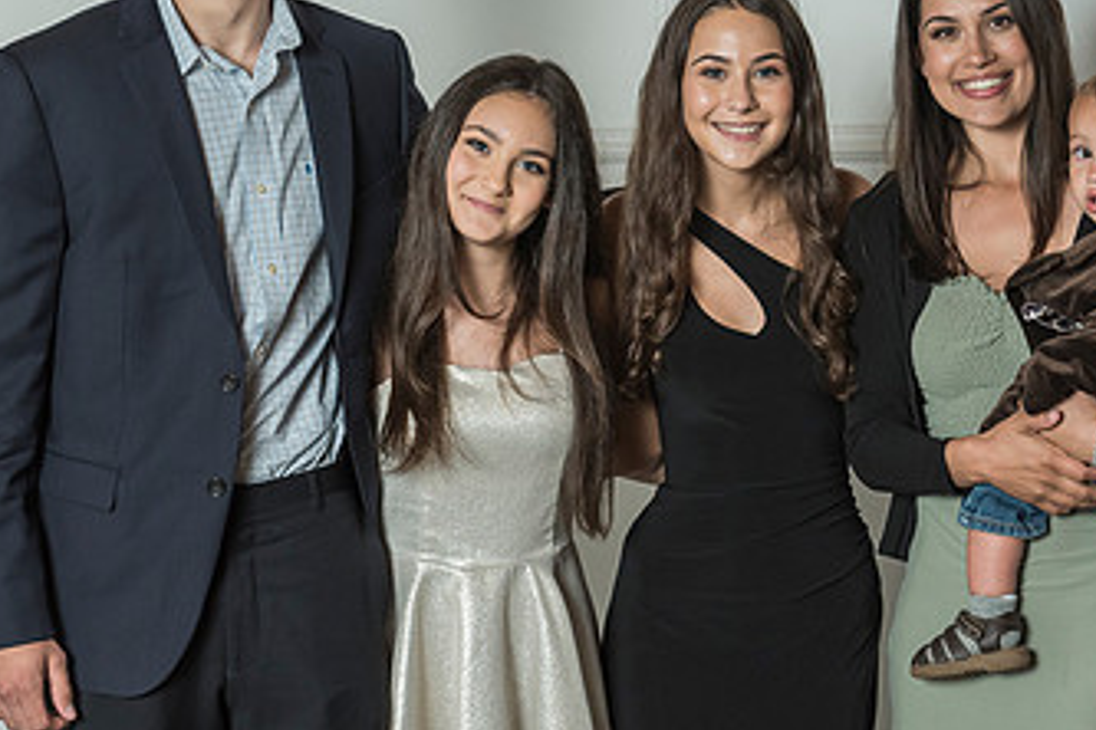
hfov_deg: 20.0
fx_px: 3105
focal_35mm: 102
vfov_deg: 13.4
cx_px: 631
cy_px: 256
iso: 1250
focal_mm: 55
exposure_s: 1/125
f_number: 6.3
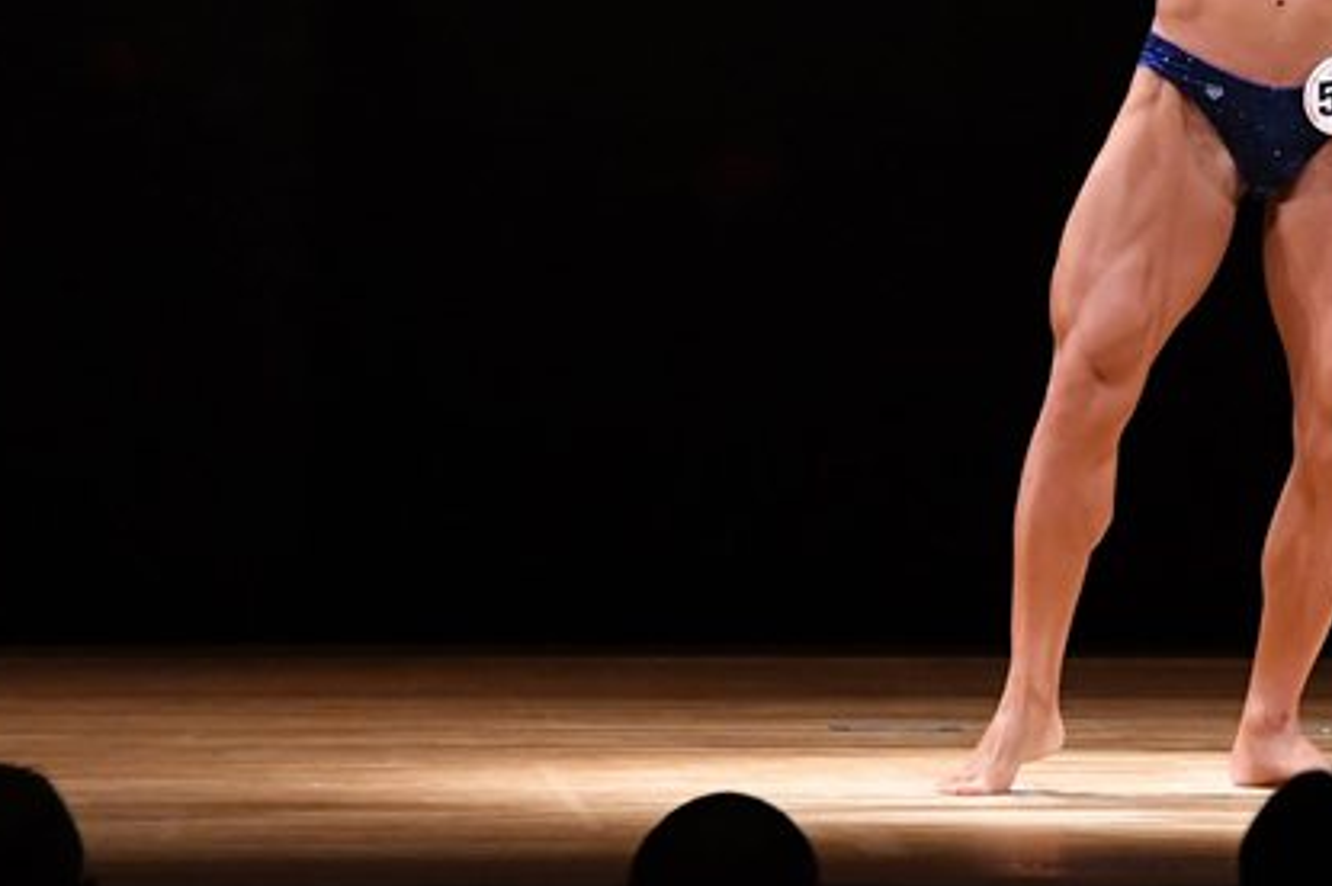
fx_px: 15527
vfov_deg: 3.3
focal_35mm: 420
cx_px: 1199
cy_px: 100
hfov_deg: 4.9
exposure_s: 1/400
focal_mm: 150
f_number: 5.6
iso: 4000
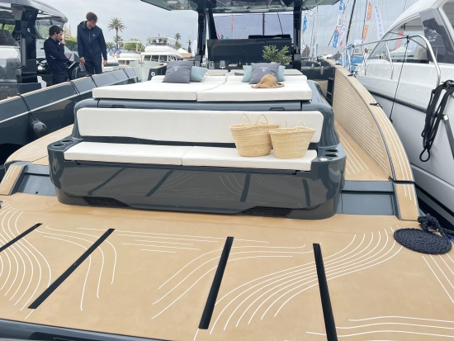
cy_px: 170
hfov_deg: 67.3
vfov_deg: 53.1
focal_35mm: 26
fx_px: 341
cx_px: 227
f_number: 1.5
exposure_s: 1/723
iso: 50
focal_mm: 5.7
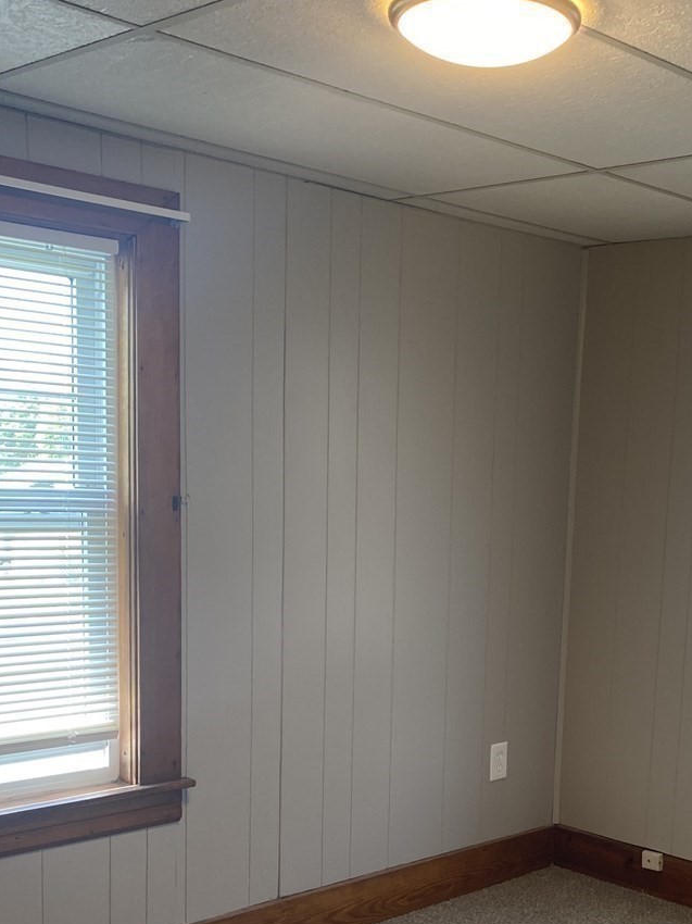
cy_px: 661
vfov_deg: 39.6
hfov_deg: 30.5
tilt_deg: -8.0
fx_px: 1253
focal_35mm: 47
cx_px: 485
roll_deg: -2.4
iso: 80
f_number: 1.8
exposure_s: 1/60
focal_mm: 4.25
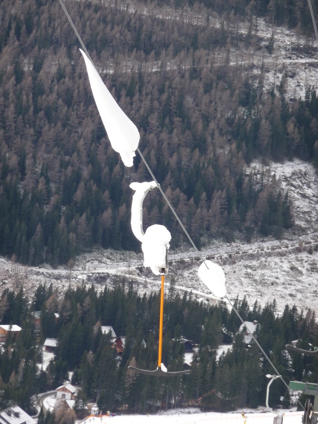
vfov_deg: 7.1
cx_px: 159
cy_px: 212
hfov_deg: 5.3
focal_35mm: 280
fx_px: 3431
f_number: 4.9
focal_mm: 47
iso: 100
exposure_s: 1/125
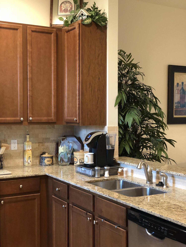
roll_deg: -0.1
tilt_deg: -1.0
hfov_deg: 28.0
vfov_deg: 36.8
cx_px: 93
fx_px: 373
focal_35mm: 52
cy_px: 124
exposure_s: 1/15
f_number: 2.4
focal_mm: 6
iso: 160
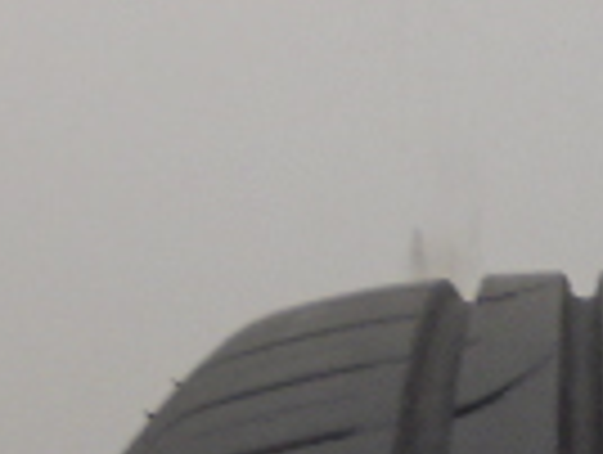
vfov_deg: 11.9
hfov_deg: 15.7
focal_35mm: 124
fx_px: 2164
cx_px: 540
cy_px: 436
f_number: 3.5
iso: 100
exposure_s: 1/30
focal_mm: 4.6
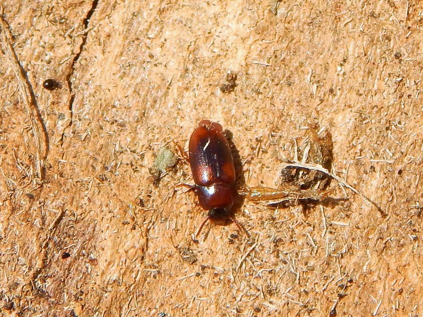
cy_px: 158
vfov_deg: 14.2
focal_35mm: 104
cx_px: 212
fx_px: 1271
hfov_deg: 18.9
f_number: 4.5
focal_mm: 18.7
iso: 125
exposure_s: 1/800
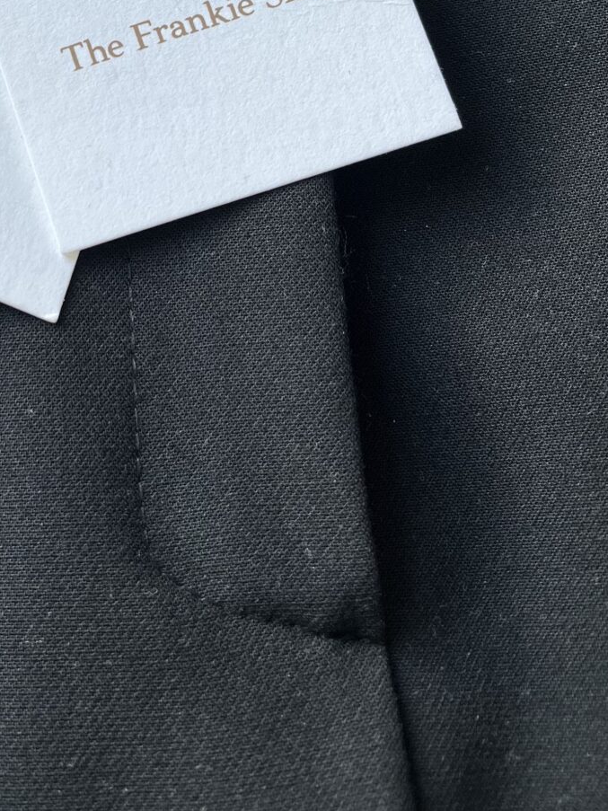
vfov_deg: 30.2
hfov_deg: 23.6
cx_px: -15
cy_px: -14
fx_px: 1382
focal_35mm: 59
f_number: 1.5
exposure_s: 1/121
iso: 40
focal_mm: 5.7
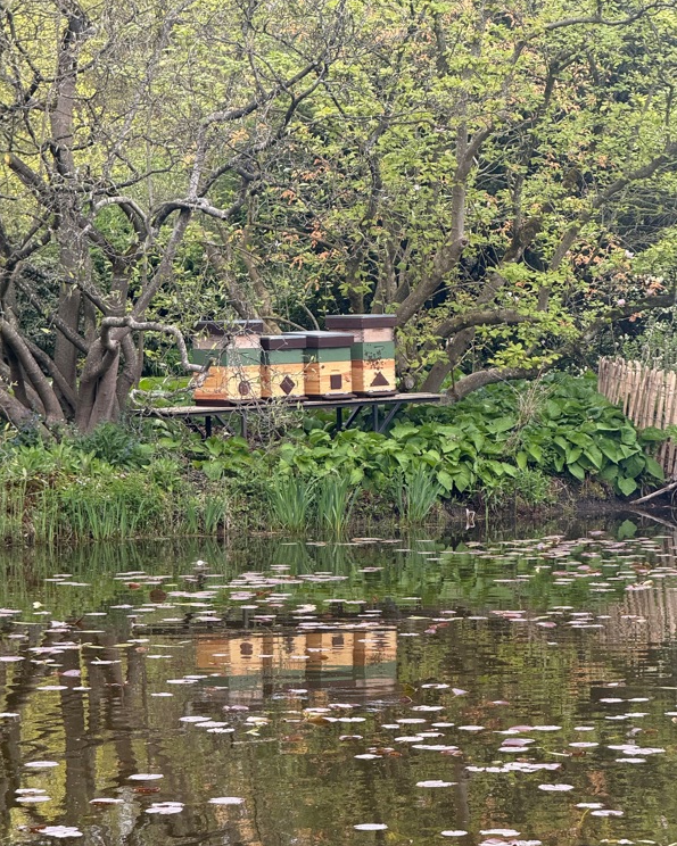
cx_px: 340
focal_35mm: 126
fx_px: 3156
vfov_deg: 15.3
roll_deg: -0.3
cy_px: 447
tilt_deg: -3.1
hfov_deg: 12.2
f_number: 2.8
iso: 64
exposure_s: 1/144
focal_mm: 15.66
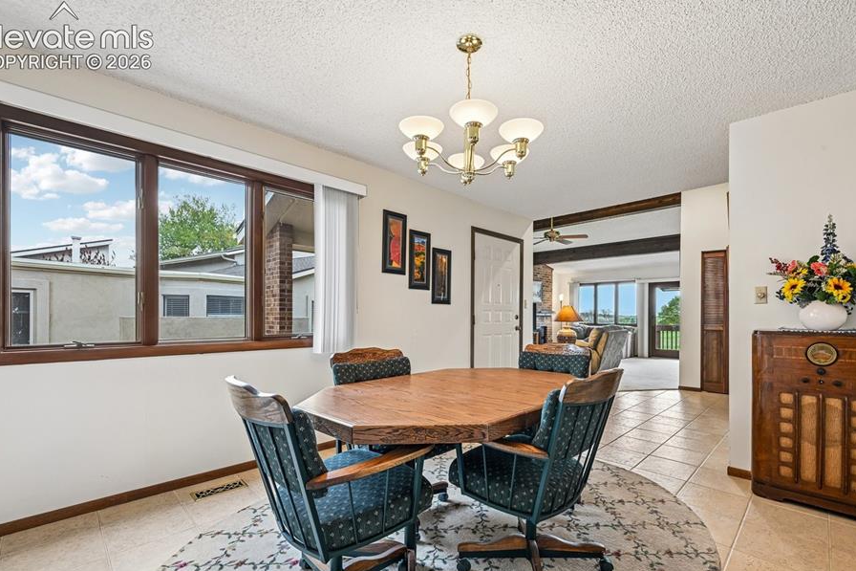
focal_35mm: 16
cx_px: 456
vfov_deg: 73.6
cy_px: 311
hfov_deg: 96.6
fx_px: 380
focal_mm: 14
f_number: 11
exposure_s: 1/15
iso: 360
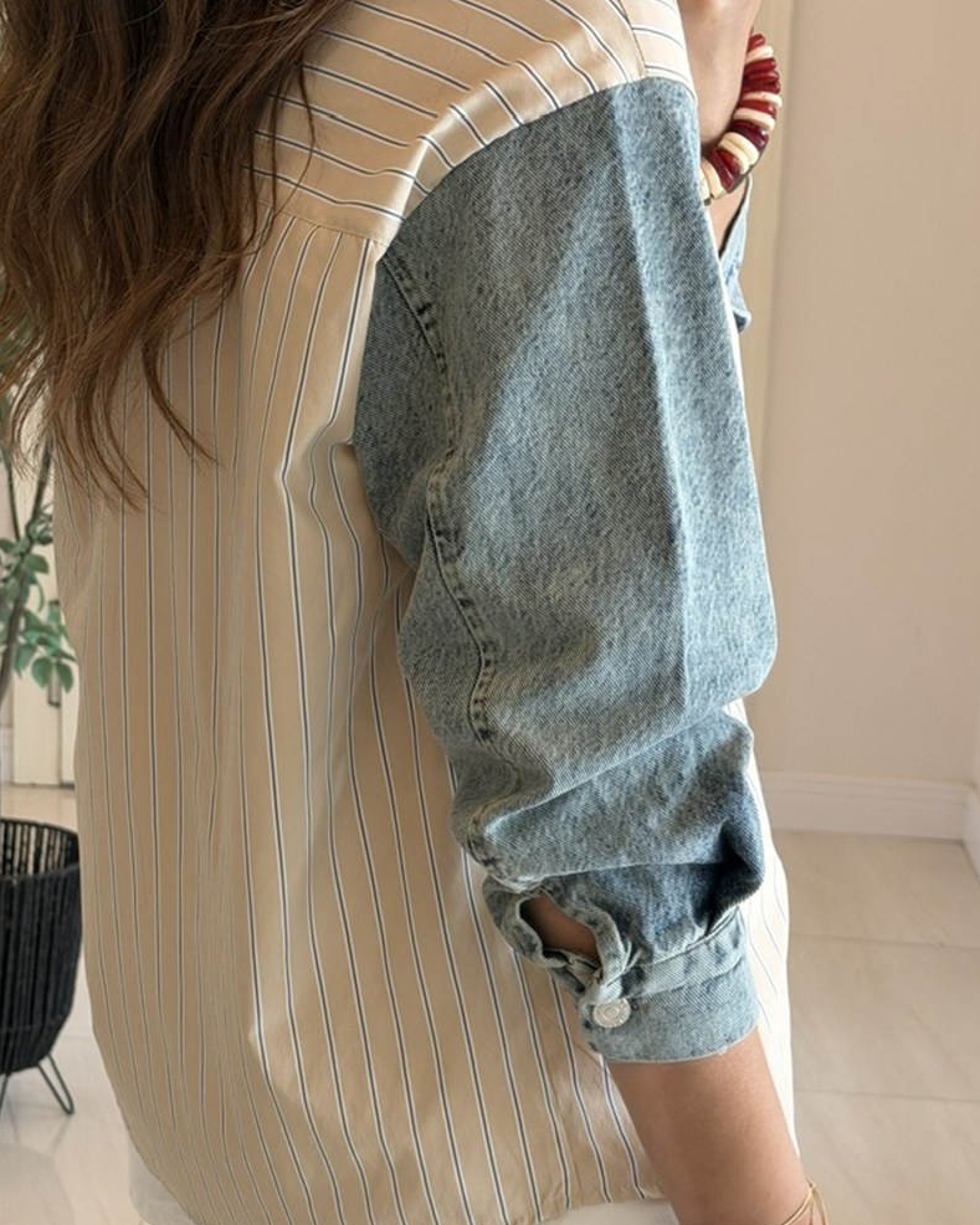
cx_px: 406
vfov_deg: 25.1
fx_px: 2755
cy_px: 676
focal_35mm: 76
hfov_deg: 20.2
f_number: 1.78
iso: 160
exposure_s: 1/60
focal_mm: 6.76
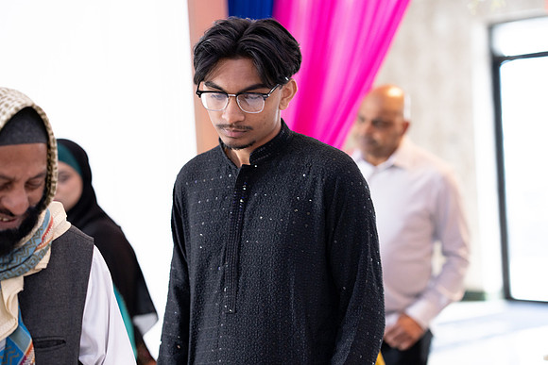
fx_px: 1294
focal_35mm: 85
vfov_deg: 16.1
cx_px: 274
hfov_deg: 23.9
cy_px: 182
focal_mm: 85
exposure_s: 1/160
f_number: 2.2
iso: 2000
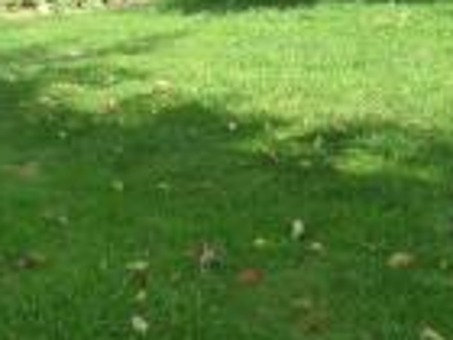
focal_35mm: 83
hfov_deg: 23.5
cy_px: 96
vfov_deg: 17.7
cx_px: 290
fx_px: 1086
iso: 200
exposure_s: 1/500
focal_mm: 3.58
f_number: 2.8
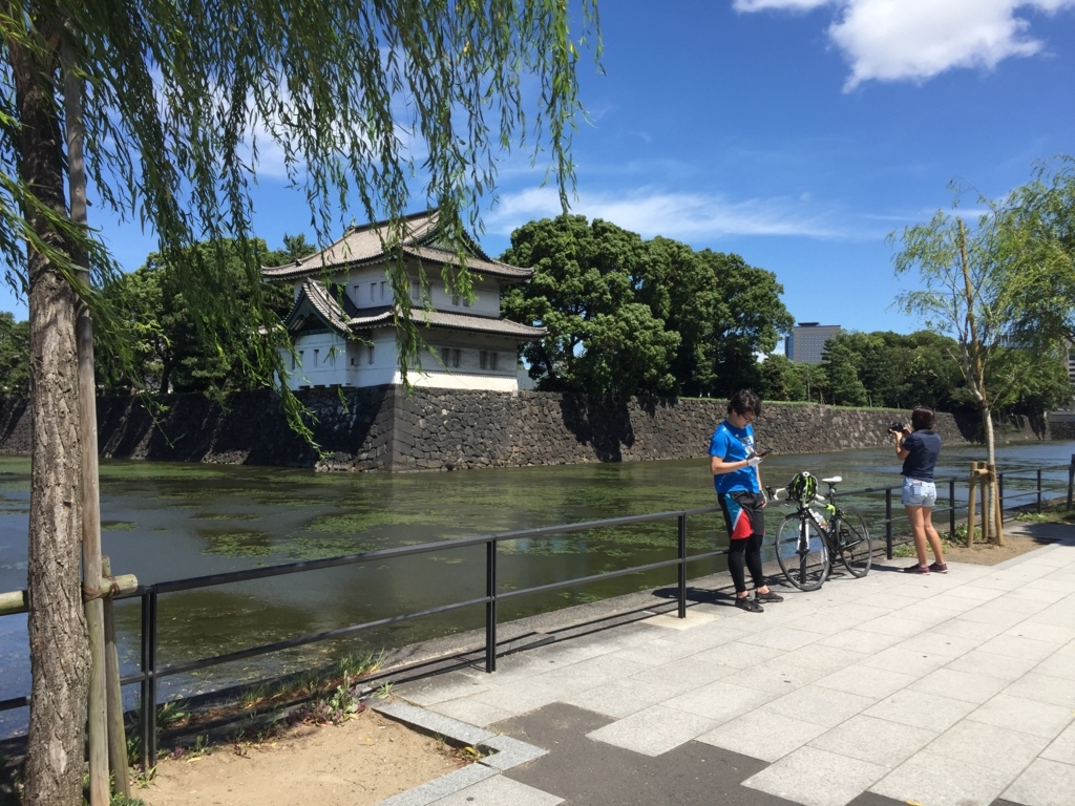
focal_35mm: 29
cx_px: 538
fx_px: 901
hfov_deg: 61.7
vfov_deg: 48.2
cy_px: 403
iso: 32
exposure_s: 1/1582
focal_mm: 4.15
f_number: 2.2
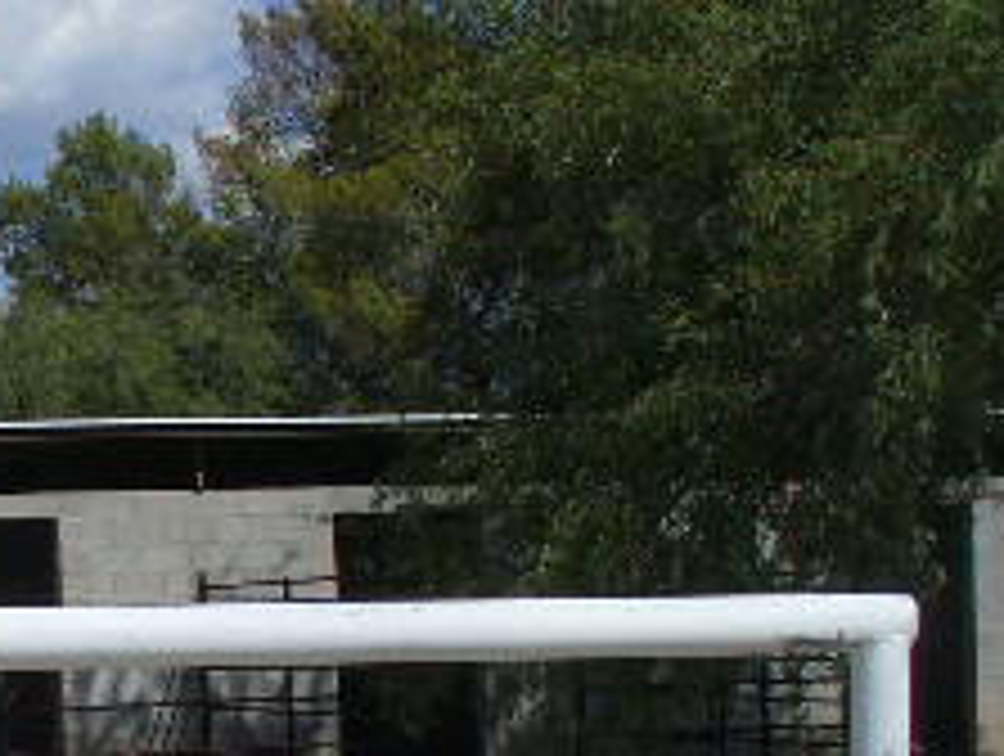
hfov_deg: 17.4
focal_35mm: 106
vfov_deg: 13.9
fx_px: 3079
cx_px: -279
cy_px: 684
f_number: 5.6
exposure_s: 1/640
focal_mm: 6.1
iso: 80
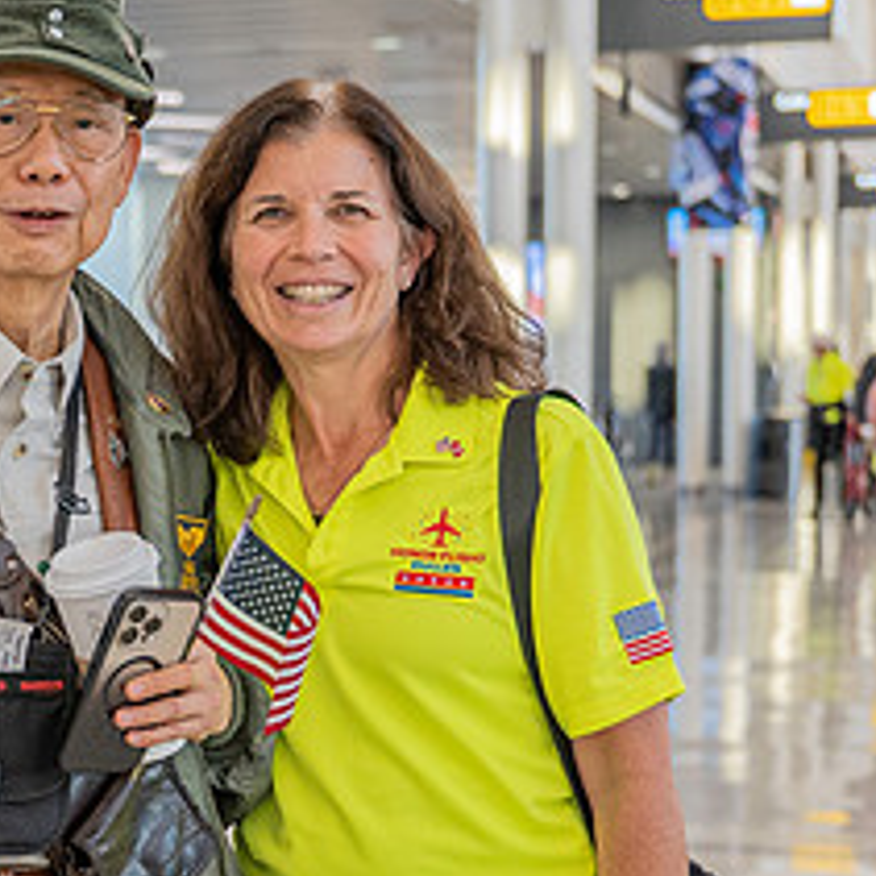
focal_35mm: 106
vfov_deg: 16.3
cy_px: 650
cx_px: -26
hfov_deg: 16.1
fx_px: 3035
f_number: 2.8
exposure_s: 1/200
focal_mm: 35
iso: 900
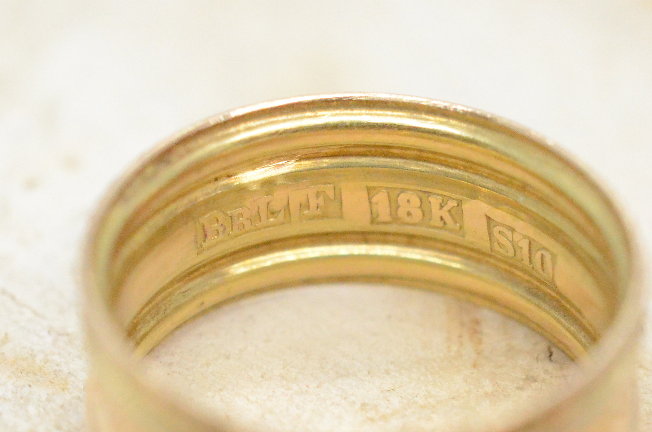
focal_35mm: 141
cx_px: 414
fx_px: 2548
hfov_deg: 14.6
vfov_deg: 9.7
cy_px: 283
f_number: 6.3
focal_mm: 40
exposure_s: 1/2000
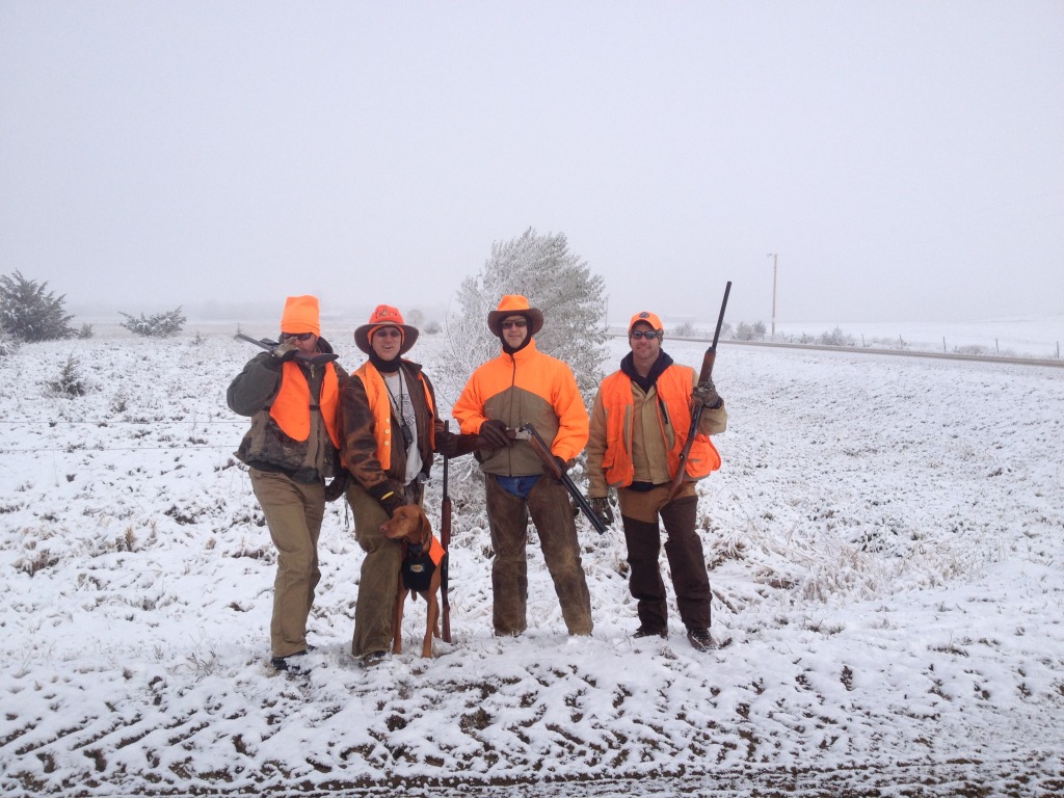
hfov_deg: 52.6
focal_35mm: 35
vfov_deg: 40.7
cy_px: 399
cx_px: 532
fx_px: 1076
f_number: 2.4
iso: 50
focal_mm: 4.28
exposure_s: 1/2208
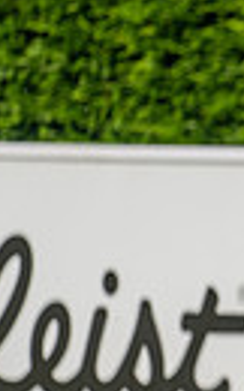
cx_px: 756
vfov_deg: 1.5
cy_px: 281
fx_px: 14598
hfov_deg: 1.0
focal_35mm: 1369
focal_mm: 300
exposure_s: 1/1600
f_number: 4
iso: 200
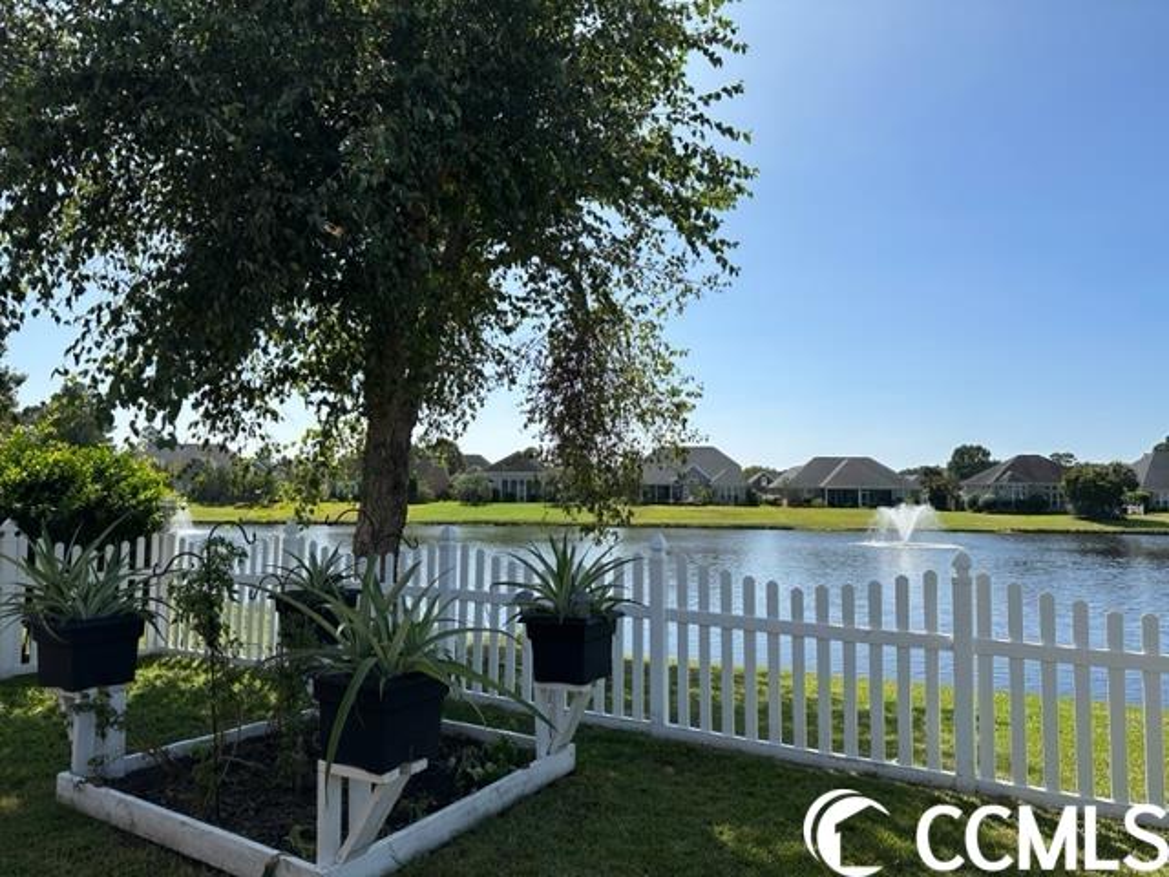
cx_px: 584
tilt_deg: +3.5
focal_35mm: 24
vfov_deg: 56.8
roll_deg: -1.1
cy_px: 438
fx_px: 810
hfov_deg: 71.6
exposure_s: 1/5525
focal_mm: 6.86
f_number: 1.78
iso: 80
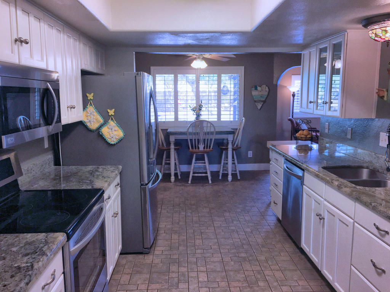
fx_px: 327
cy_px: 146
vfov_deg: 48.2
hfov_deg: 61.7
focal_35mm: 29
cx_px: 195
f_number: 2.2
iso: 32
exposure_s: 1/60
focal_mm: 4.15
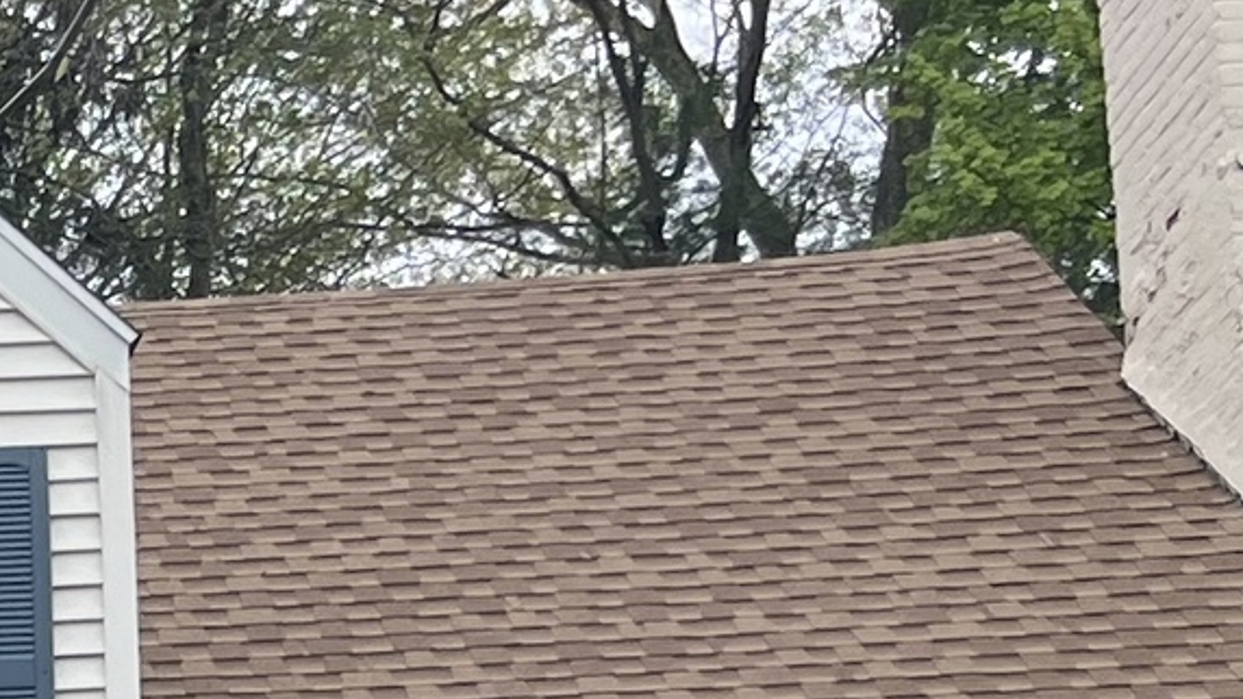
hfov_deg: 12.0
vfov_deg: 7.6
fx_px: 5011
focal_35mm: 152
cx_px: -1534
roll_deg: -0.8
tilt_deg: +7.0
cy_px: 1520
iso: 50
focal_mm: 5.1
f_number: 1.6
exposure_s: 1/1238
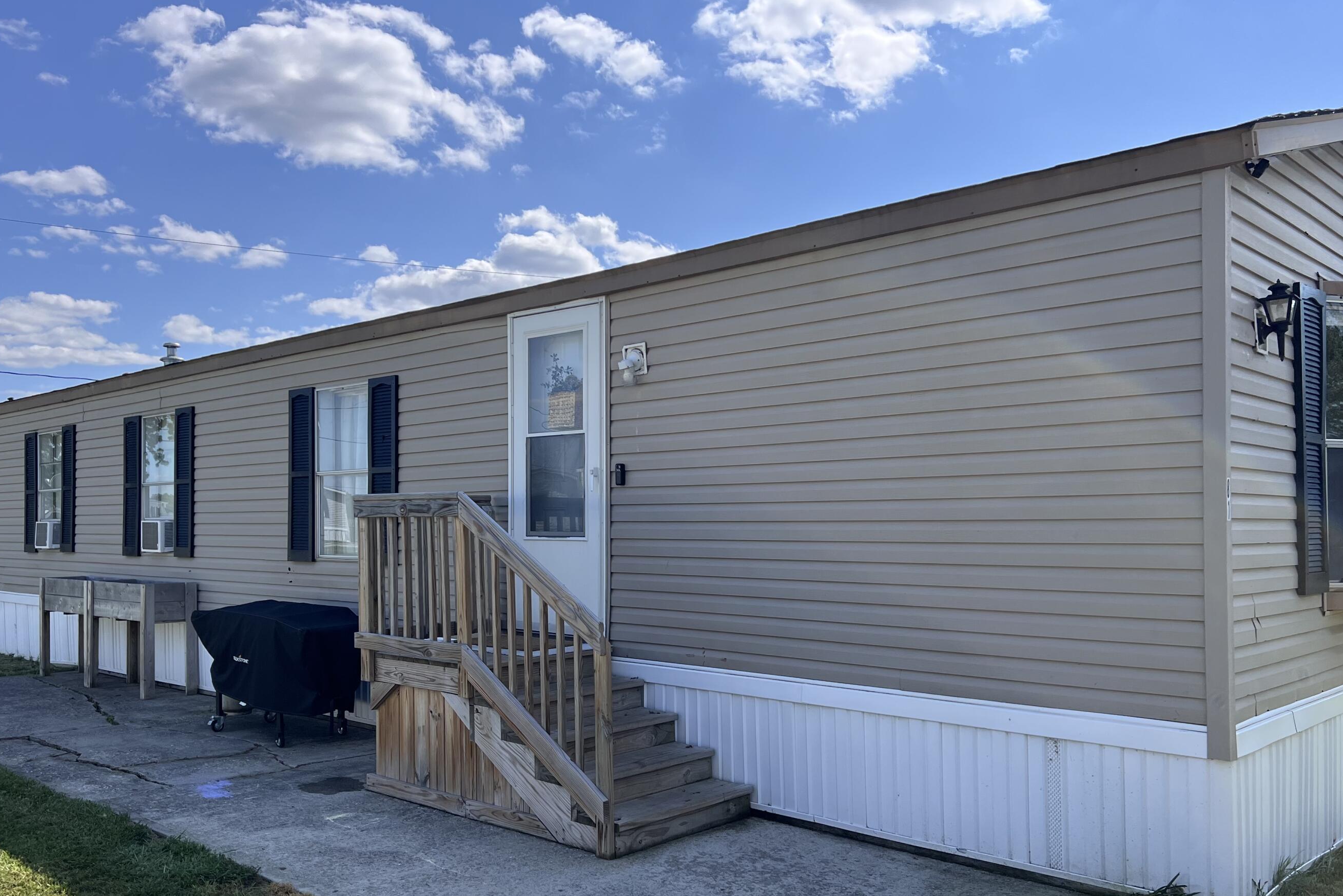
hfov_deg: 60.2
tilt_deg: +0.5
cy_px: 495
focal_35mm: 31
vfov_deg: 42.3
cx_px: 626
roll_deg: +0.5
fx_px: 1156
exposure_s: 1/4444
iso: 50
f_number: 1.5
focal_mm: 5.7
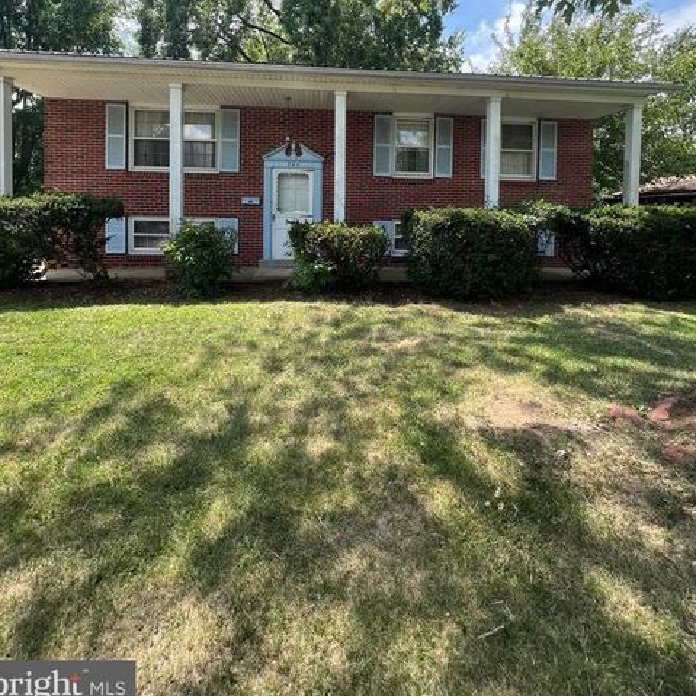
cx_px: 341
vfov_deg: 84.2
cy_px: 227
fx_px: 364
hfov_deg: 87.4
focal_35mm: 16
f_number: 1.8
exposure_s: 1/385
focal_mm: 1.57
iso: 32
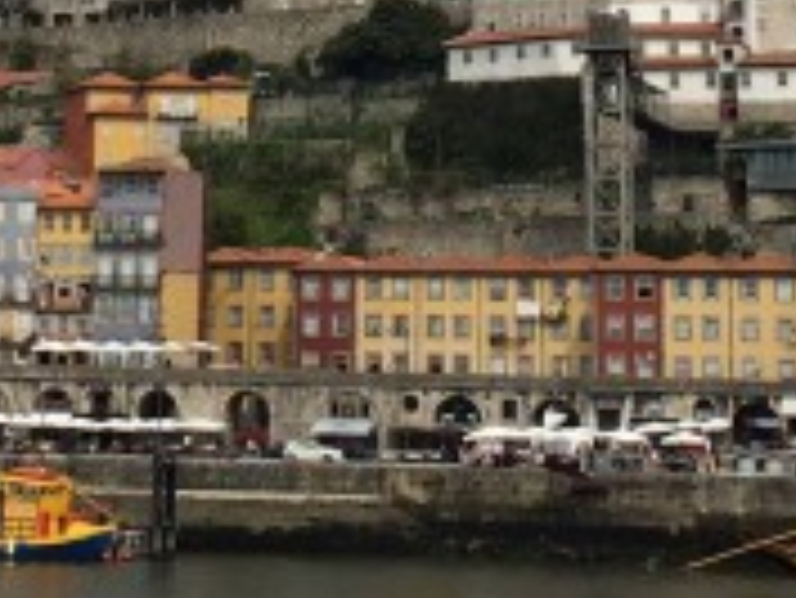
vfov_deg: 10.9
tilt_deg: +15.3
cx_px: 288
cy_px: -328
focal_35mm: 131
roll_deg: -0.9
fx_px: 3014
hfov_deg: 15.0
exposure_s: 1/3165
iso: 32
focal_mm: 4.15
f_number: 2.2
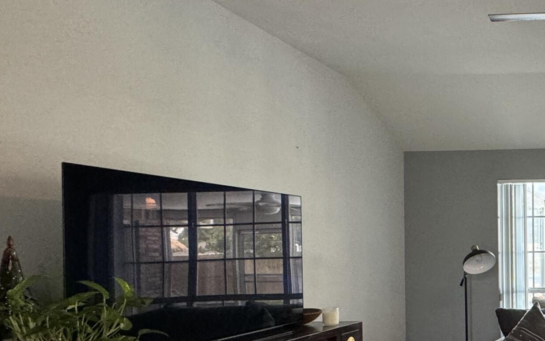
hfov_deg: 41.1
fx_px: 535
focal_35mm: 36
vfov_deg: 34.8
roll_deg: +1.2
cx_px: 623
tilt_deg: +0.1
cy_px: 245
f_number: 2.2
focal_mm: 2.22
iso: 250
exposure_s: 1/120
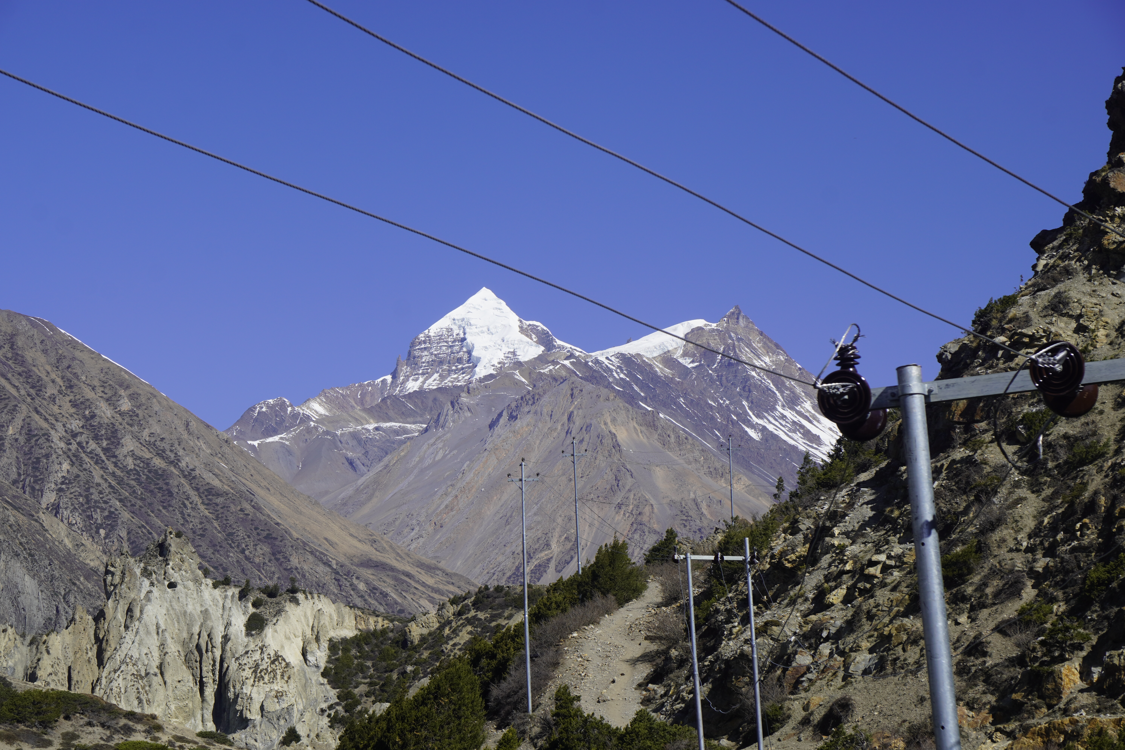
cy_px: 375
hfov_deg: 19.5
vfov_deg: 13.0
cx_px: 562
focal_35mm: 105
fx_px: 3281
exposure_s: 1/250
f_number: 9
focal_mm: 70
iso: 100
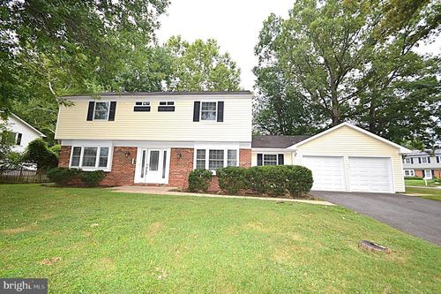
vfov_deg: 77.3
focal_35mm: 15
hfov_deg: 100.4
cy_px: 147
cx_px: 220
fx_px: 184
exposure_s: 1/125
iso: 250
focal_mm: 10
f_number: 5.6
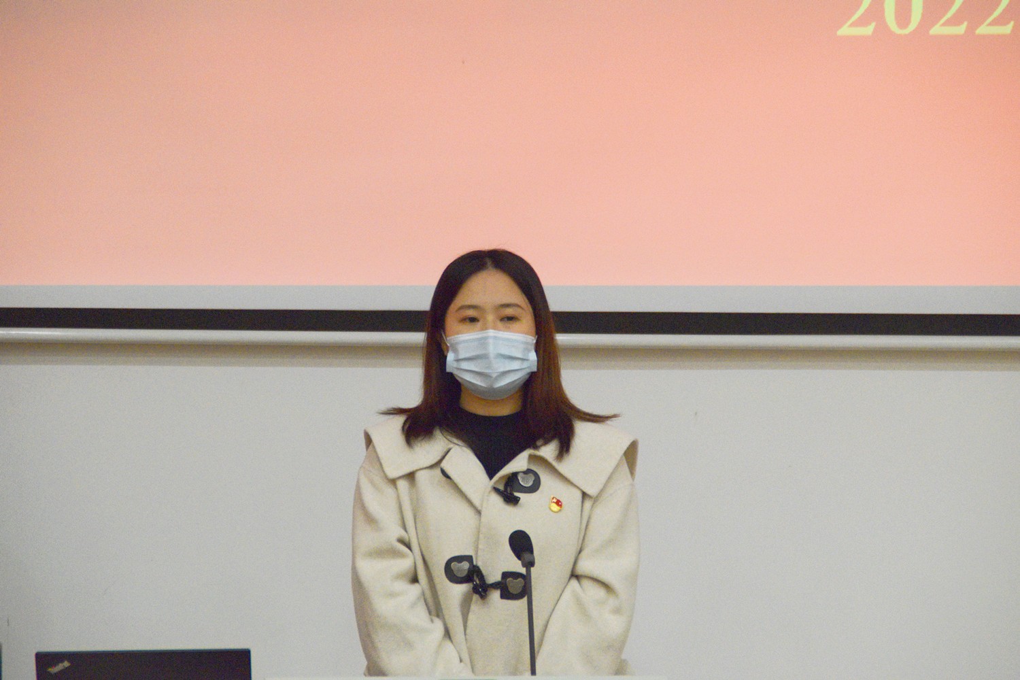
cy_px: 340
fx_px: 8499
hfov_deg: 6.9
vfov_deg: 4.6
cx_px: 510
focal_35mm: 300
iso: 4500
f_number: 6.3
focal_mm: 200
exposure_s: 1/500
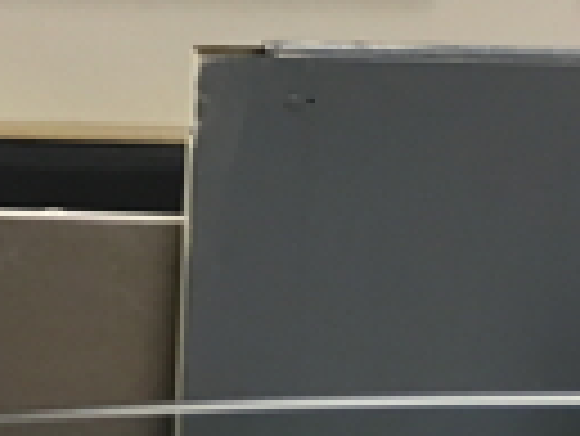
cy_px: -139
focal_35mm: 146
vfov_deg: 10.0
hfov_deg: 12.1
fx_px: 2449
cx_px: -553
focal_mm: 4.15
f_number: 2.2
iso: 64
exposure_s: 1/30
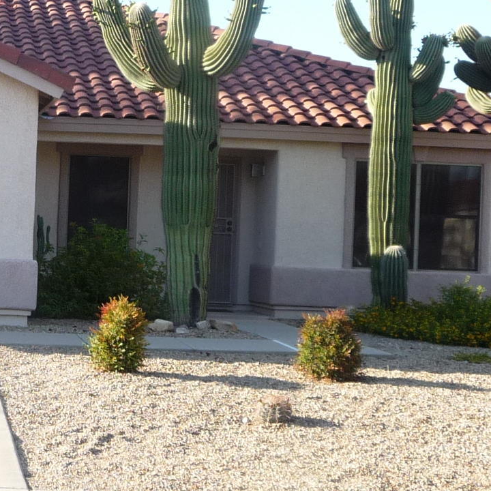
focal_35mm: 88
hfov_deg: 19.1
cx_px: -16
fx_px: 1412
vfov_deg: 19.7
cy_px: 235
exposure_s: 1/320
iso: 100
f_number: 3.3
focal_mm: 4.7
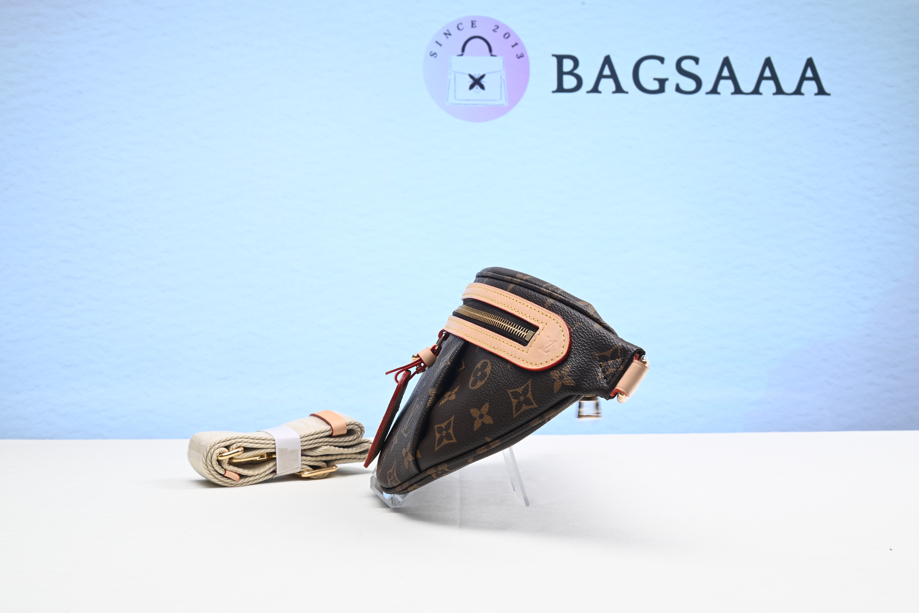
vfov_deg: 35.1
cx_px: 460
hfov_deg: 50.7
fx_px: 970
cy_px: 306
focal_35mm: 38
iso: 100
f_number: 16
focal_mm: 38
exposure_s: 1/2
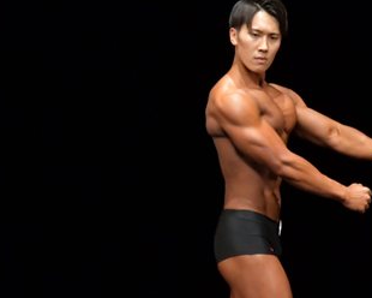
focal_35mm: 634
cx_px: 220
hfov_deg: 3.1
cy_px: 245
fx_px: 6980
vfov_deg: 2.4
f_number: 5.6
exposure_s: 1/400
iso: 4000
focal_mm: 180
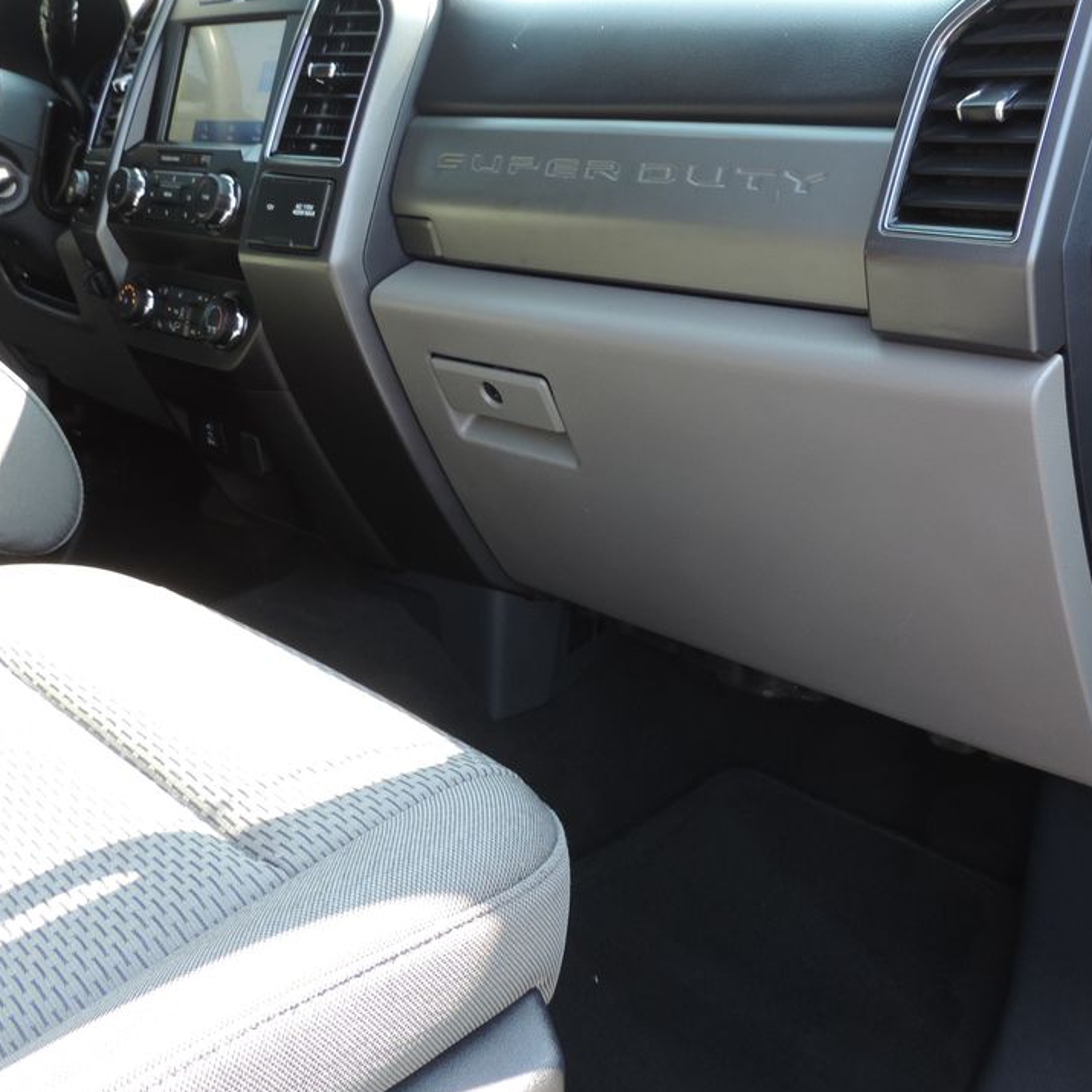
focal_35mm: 38
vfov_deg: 43.8
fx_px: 1356
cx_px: 557
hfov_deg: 43.9
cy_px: 490
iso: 80
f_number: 3
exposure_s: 1/60
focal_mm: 4.3
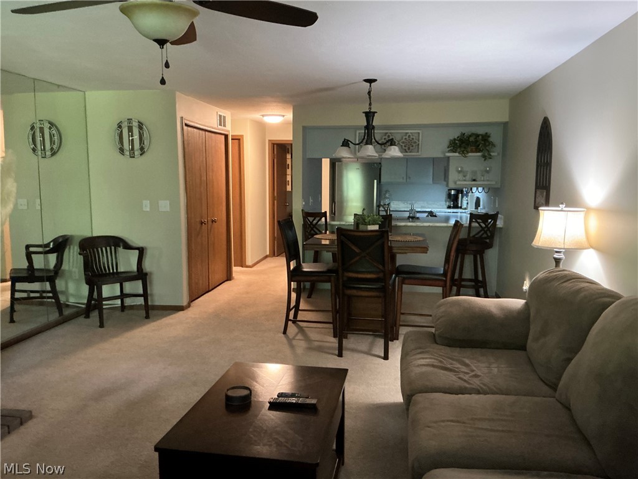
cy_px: 240
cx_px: 319
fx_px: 516
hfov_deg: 63.4
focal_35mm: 28
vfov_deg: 49.7
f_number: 1.8
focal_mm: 3
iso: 400
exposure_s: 1/30
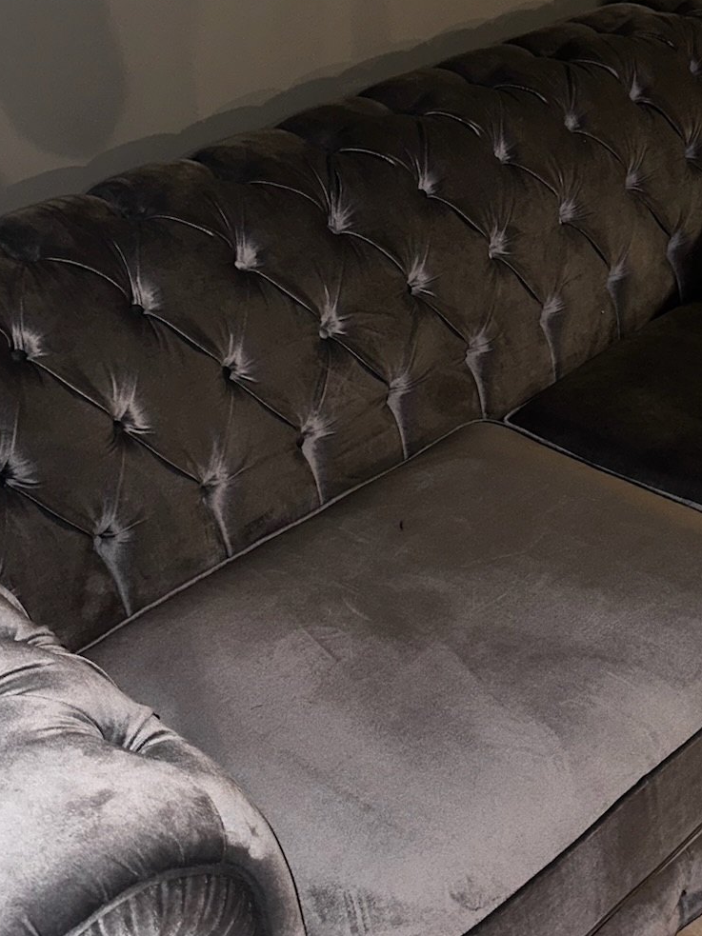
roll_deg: +2.9
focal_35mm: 50
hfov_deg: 29.0
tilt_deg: -35.9
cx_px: 418
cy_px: 504
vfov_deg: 38.2
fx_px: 1352
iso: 125
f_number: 1.78
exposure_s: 1/4
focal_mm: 6.86
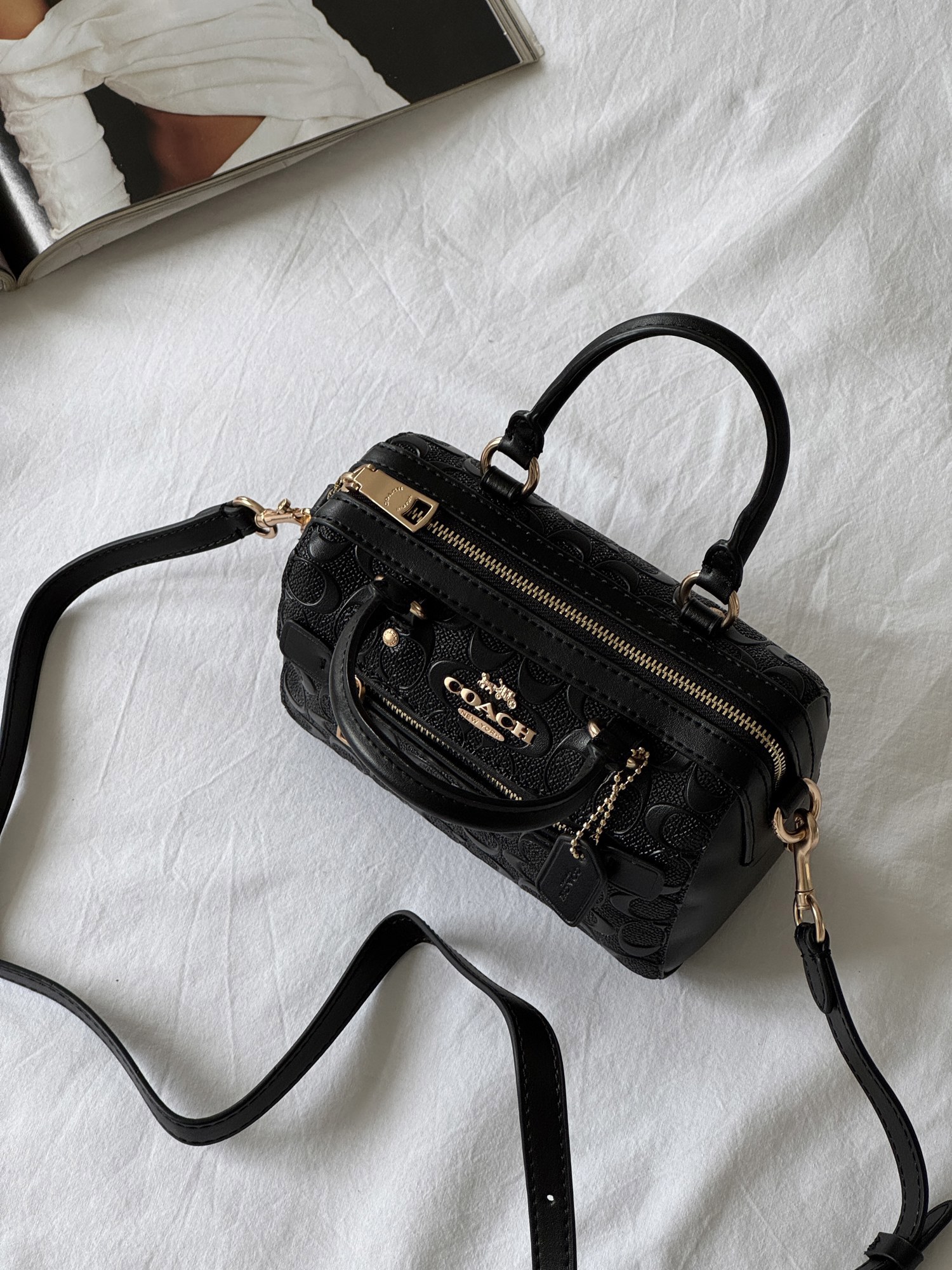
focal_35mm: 77
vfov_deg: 25.3
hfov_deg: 19.1
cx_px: 476
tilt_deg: -61.8
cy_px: 635
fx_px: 2824
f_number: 2.8
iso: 125
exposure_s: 1/99
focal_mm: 9
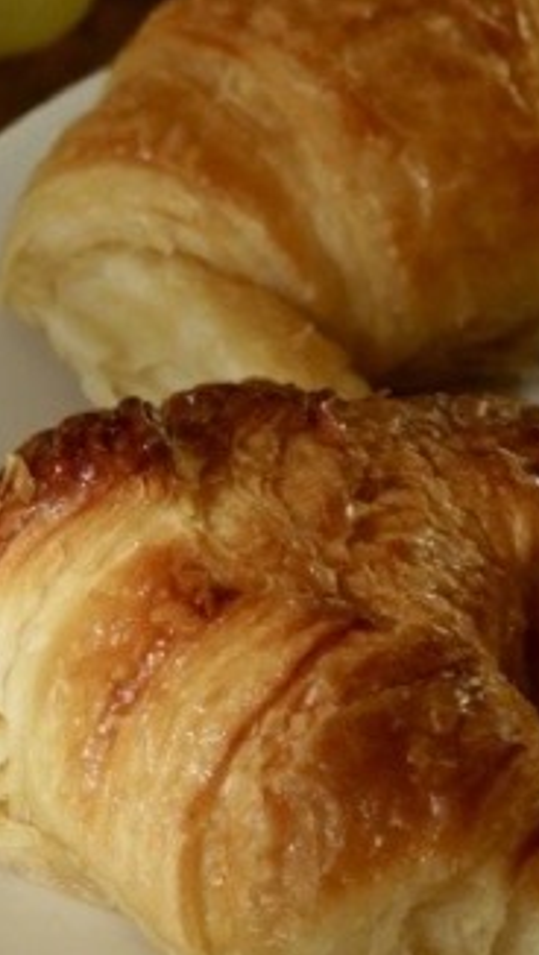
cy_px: 738
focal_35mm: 289
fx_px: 7324
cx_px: -330
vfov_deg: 7.5
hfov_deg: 4.2
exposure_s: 1/60
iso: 100
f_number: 4
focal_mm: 50
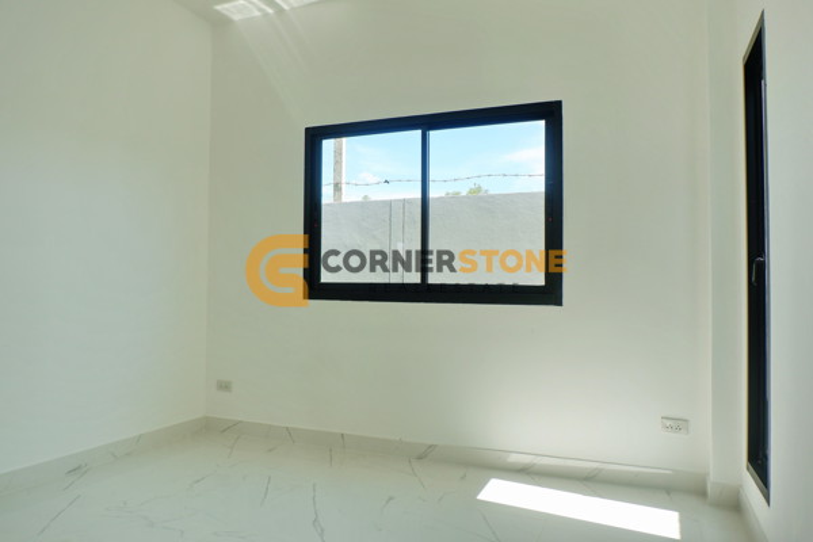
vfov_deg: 53.1
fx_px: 542
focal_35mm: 24
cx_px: 406
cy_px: 271
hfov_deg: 73.7
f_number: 5.6
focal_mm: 16
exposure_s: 1/250
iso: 200
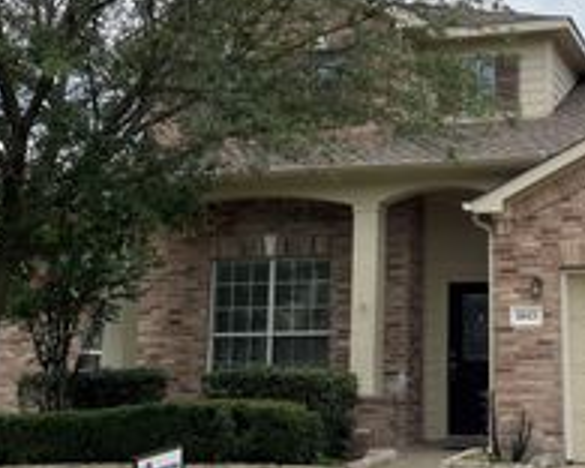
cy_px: 152
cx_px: 444
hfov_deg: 28.7
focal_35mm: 65
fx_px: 1125
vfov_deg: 23.4
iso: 32
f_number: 1.6
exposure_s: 1/3401
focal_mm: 4.2
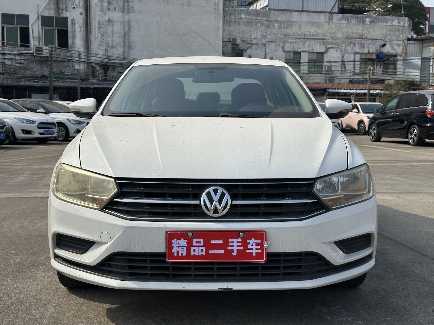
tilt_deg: -4.8
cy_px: 162
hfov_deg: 39.7
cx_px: 217
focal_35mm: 48
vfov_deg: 30.3
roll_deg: -0.8
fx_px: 602
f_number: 1.78
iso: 64
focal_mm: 6.86
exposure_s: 1/7092
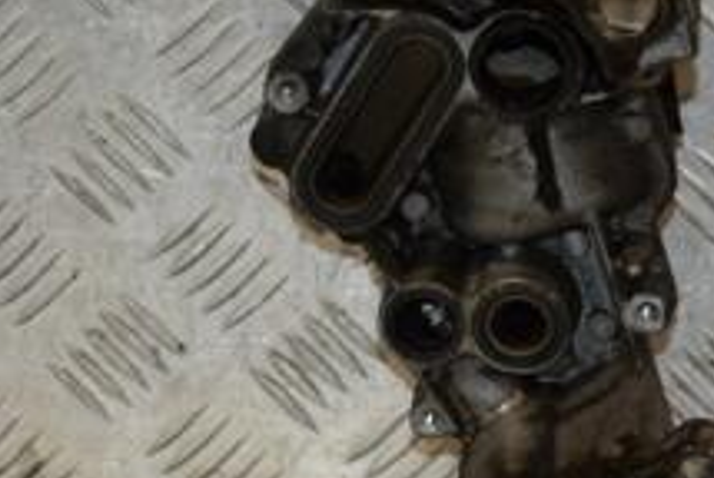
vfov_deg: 6.6
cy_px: 169
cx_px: 515
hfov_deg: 9.8
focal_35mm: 209
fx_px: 4151
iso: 800
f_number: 5
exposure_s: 1/200
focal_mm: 50
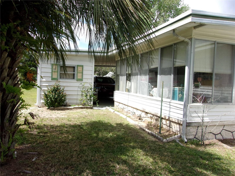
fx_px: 183
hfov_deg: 65.3
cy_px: 88
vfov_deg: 51.4
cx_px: 118
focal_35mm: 27
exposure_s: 1/160
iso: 200
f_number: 10.4
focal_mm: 4.9
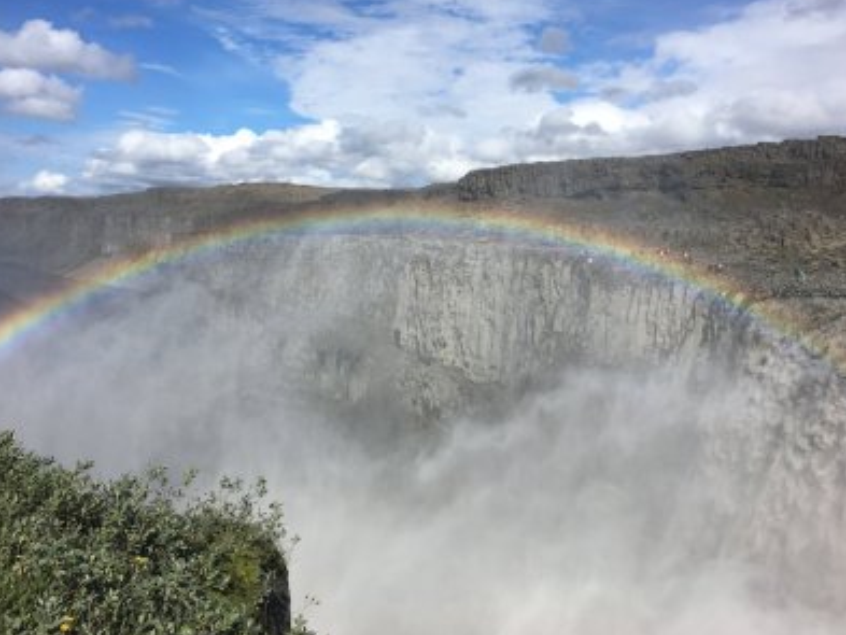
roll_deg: -2.2
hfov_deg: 58.3
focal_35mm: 31
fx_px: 758
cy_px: 309
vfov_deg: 45.5
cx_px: 409
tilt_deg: -5.4
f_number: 2.2
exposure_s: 1/2849
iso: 25
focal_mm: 4.15
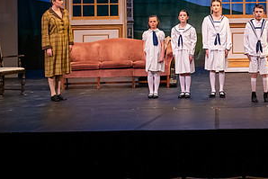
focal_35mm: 109
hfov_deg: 18.5
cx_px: 237
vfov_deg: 12.5
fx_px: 812
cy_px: 8
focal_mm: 56
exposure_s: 1/200
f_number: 3.2
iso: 2500
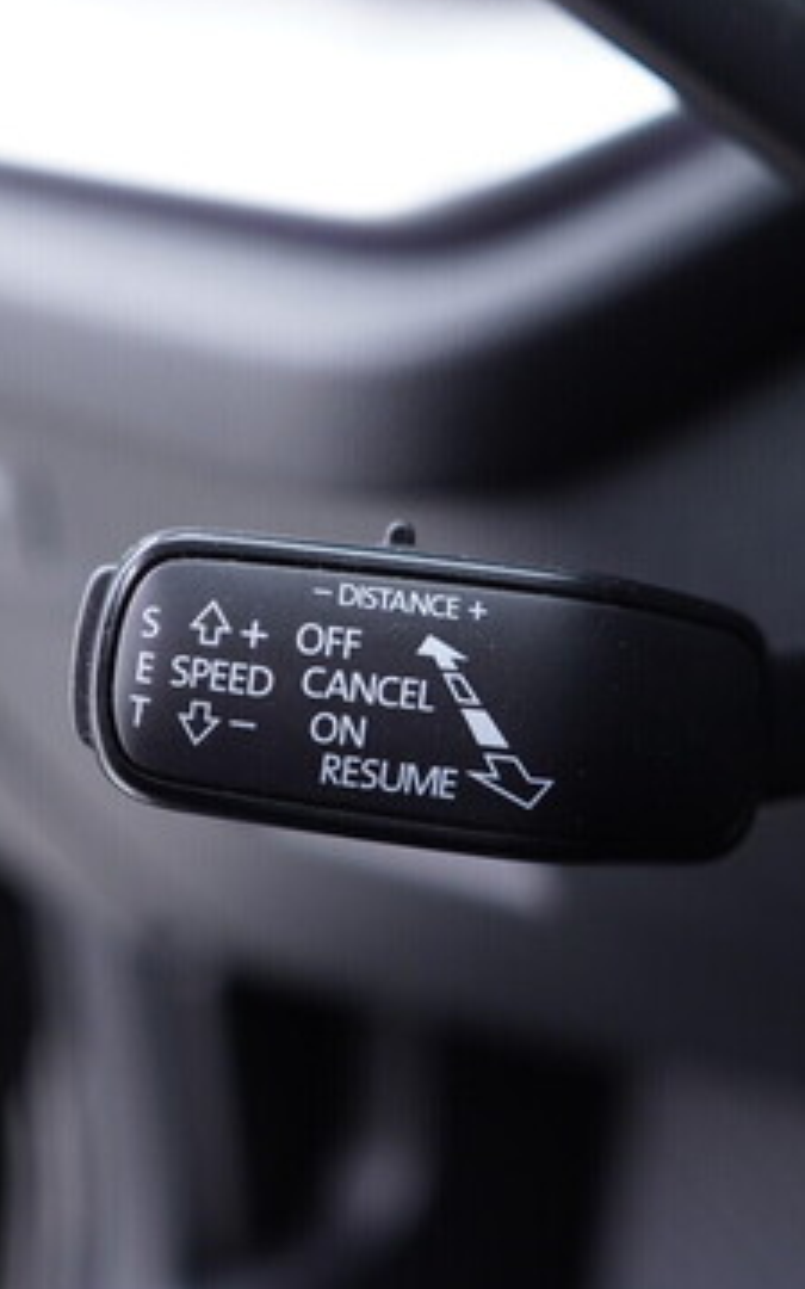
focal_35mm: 56
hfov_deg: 23.1
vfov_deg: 36.3
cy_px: 636
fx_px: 1966
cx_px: 343
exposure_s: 1/40
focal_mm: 24
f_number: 2.8
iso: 400
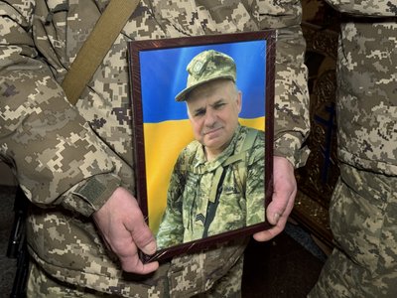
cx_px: 198
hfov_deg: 39.7
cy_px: 149
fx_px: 550
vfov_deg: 30.3
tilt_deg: -25.8
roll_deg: +0.5
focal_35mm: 48
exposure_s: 1/33
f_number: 1.78
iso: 200
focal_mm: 6.76
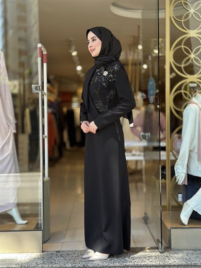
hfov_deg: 30.3
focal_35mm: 48
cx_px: 100
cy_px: 134
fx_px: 372
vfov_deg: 39.7
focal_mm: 6.86
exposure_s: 1/315
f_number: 1.78
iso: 80
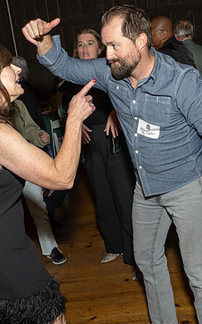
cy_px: 155
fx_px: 450
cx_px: 137
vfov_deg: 39.6
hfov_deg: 25.2
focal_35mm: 51
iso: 640
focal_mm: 17
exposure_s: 1/250
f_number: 7.1
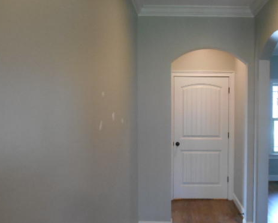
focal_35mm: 35
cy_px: 120
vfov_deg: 42.2
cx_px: 184
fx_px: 288
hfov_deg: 50.7
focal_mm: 4.7
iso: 800
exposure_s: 1/60
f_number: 3.4
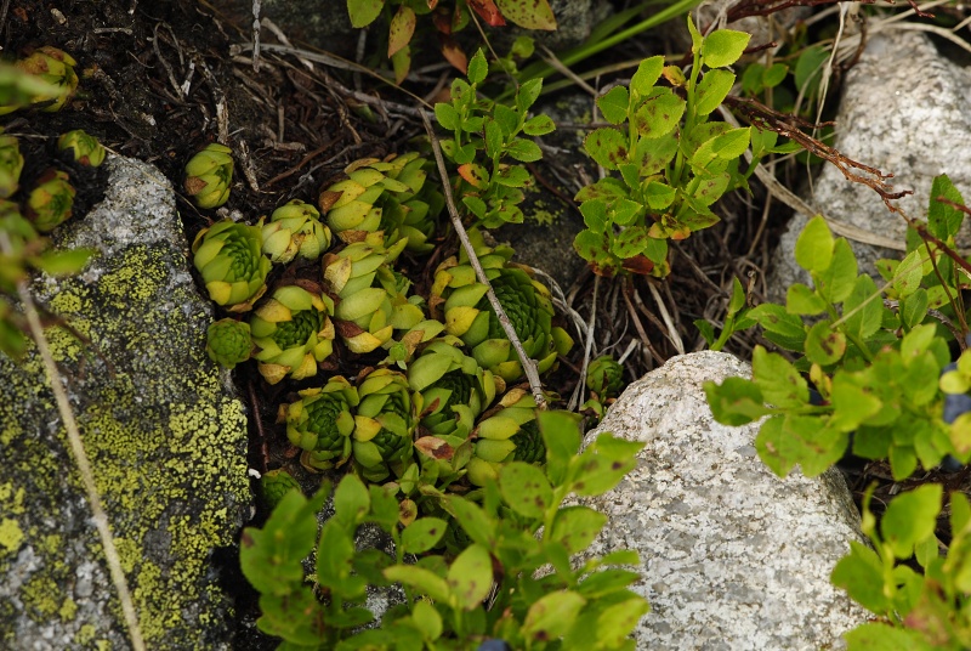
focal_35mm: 128
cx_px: 486
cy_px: 326
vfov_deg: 10.8
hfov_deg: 16.0
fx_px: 3444
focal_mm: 85
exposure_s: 1/60
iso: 100
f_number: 8
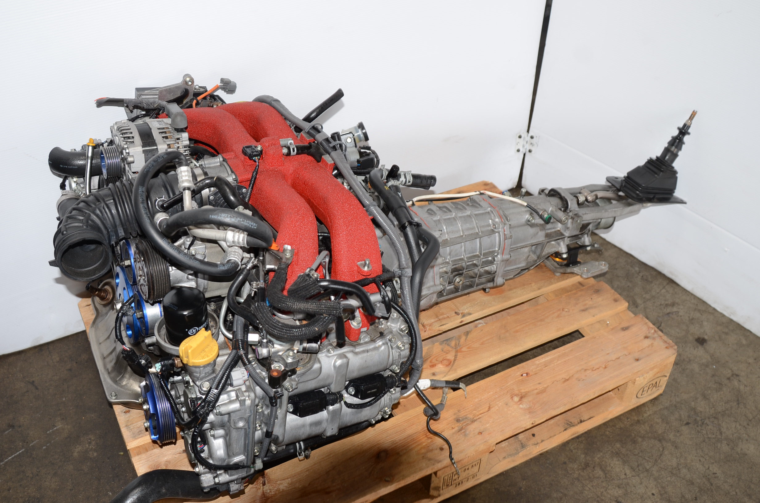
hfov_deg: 53.2
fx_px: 758
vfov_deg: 36.7
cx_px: 380
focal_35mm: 36
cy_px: 252
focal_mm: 24
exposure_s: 1/40
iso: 100
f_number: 5
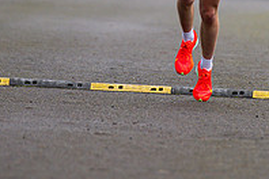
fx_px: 9833
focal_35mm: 1316
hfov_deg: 1.6
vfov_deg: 1.0
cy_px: -68
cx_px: 230
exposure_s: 1/1600
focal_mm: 300
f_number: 2.8
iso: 280
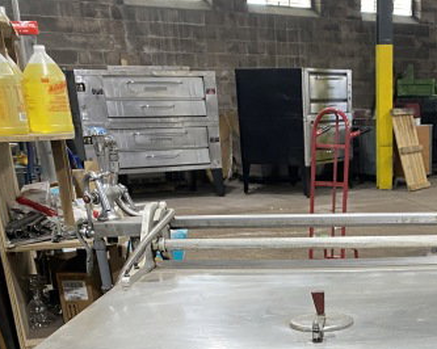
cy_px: 491
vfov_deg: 21.4
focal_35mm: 62
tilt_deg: -25.2
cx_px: 367
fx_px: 801
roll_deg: +0.2
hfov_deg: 29.6
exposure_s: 1/60
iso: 250
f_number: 1.8
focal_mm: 4.25
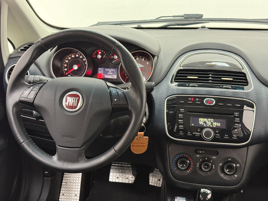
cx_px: 134
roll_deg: +0.2
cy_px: 100
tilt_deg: -19.3
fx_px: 372
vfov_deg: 30.3
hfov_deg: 39.7
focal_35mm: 48
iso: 400
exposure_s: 1/40
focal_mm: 6.76
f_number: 1.78
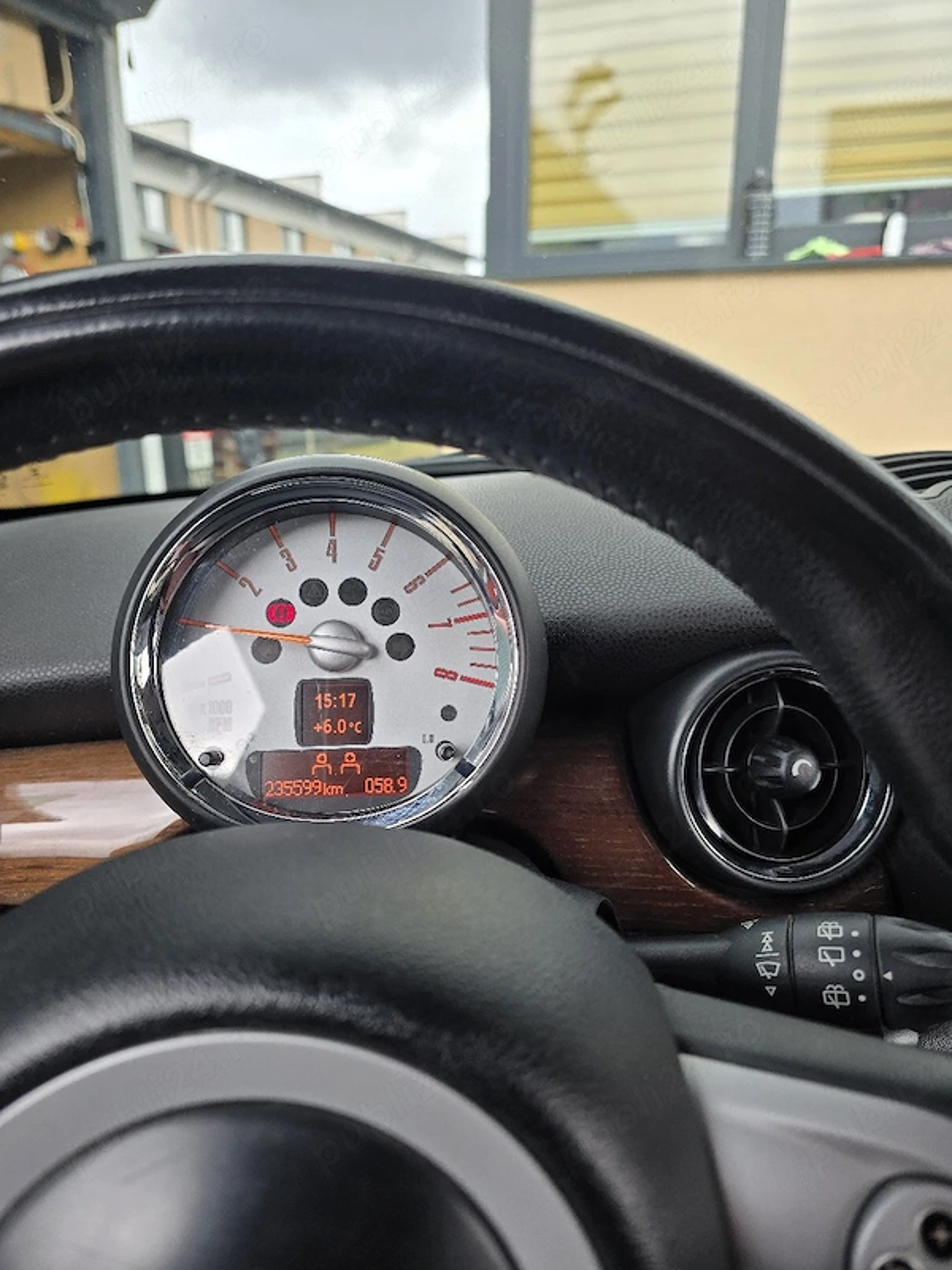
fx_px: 843
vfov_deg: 73.9
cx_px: 476
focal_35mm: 23
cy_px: 635
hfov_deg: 58.9
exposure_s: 1/182
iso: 64
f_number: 1.7
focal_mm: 6.3
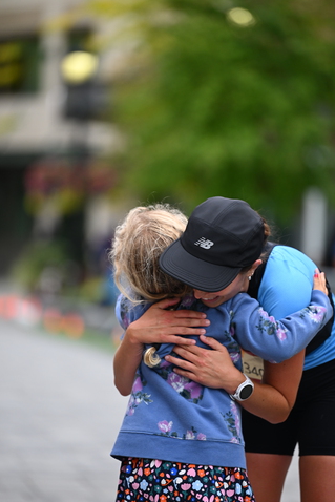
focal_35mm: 213
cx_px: 186
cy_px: 245
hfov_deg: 6.5
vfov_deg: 9.7
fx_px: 2971
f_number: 2.8
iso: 640
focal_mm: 185
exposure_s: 1/2000
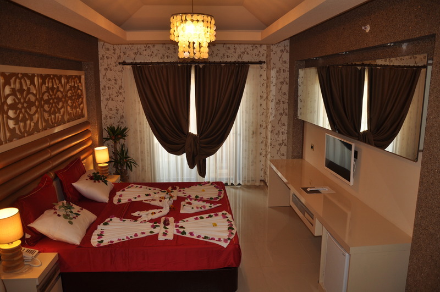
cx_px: 220
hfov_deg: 67.5
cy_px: 146
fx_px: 330
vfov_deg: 47.8
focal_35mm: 27
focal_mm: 18
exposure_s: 1/60
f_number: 3.5
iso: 200
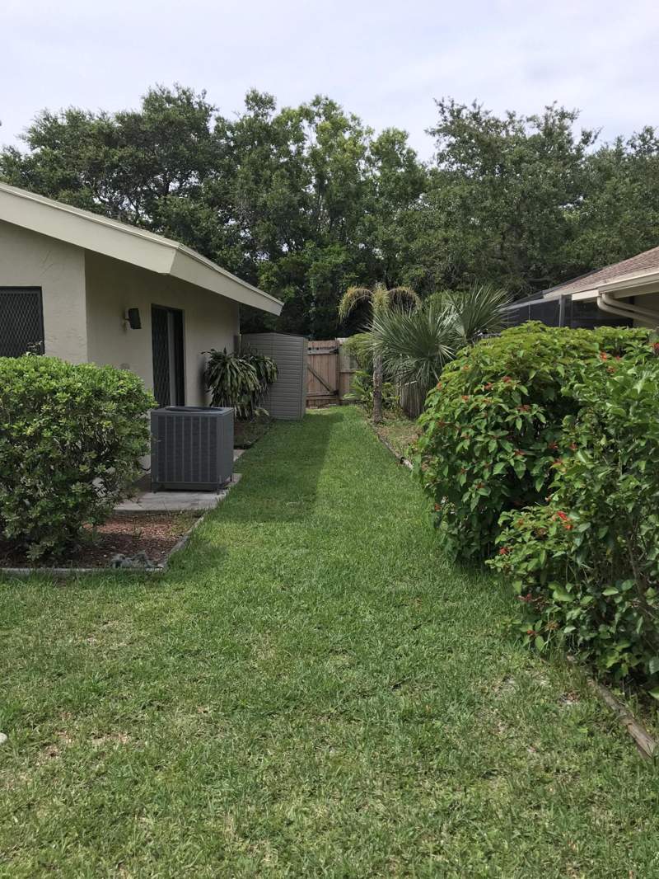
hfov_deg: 49.8
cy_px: 440
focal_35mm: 28
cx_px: 330
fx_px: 710
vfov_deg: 63.4
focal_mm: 3.99
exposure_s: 1/1153
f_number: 1.8
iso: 20
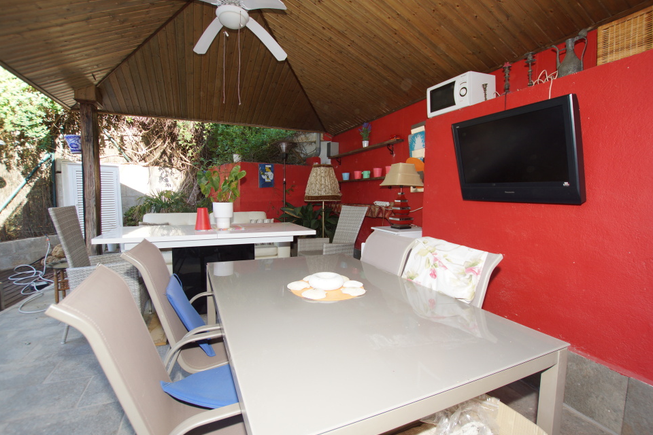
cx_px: 325
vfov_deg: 73.7
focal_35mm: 16
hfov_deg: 96.7
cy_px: 220
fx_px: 290
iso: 125
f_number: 4
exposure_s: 1/60
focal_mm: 10
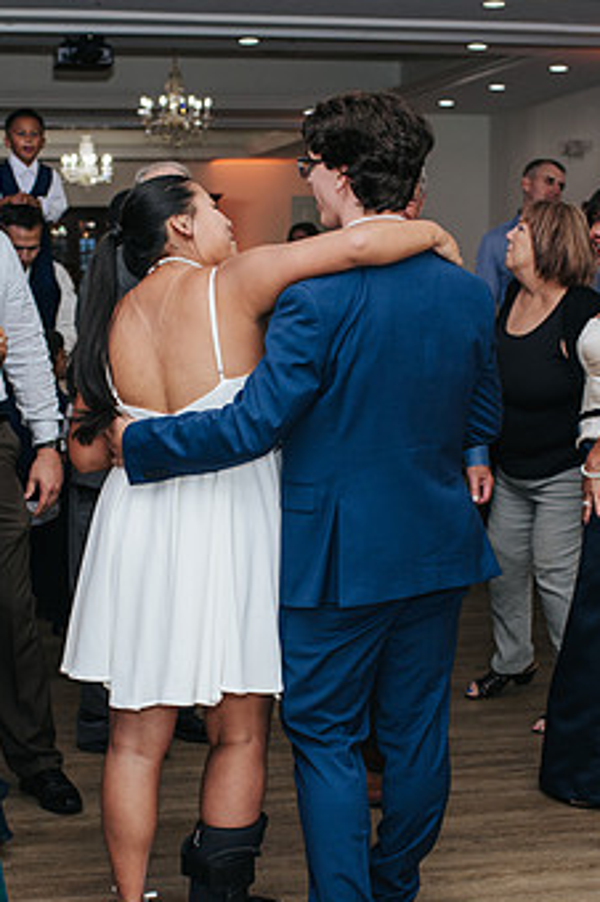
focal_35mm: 70
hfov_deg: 19.4
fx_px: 1753
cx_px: 250
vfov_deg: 28.8
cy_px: 557
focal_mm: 35
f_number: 3.2
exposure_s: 1/200
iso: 800
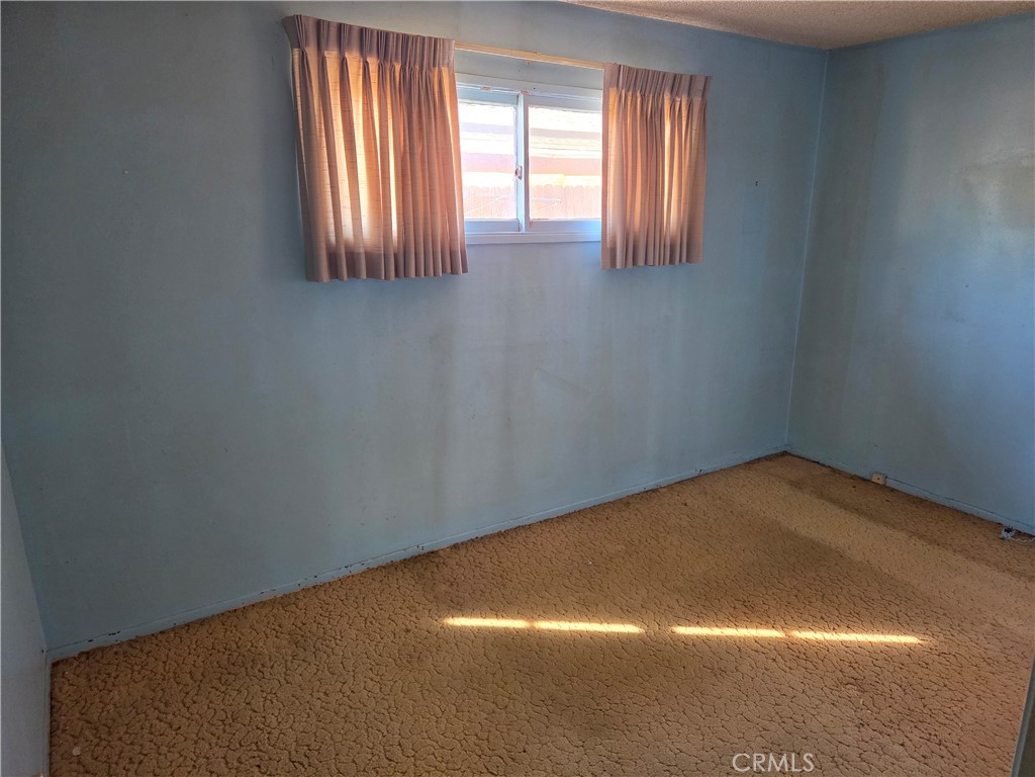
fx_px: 688
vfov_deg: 58.9
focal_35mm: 23
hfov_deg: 73.9
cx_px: 518
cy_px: 388
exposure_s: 1/120
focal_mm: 5.4
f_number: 1.8
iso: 320
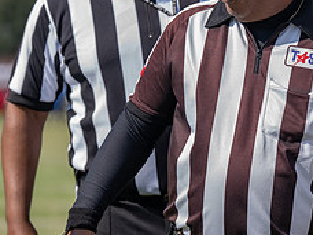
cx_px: 243
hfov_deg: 6.0
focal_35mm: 332
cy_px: 75
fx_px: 3002
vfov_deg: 4.5
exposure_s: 1/800
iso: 80
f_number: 3.5
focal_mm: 136
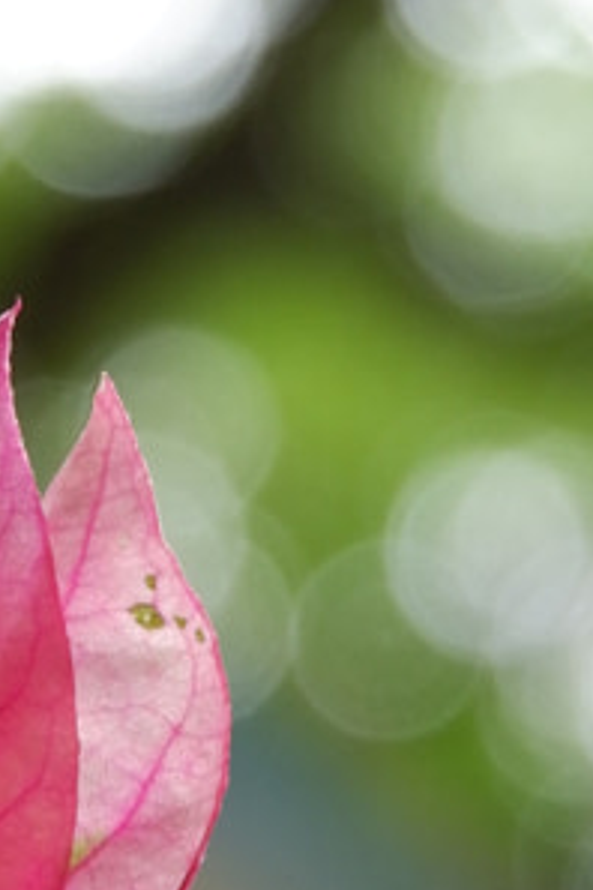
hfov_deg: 5.3
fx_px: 6399
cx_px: 106
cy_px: 563
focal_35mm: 259
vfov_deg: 7.9
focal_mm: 32.5
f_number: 5.6
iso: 200
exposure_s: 1/50
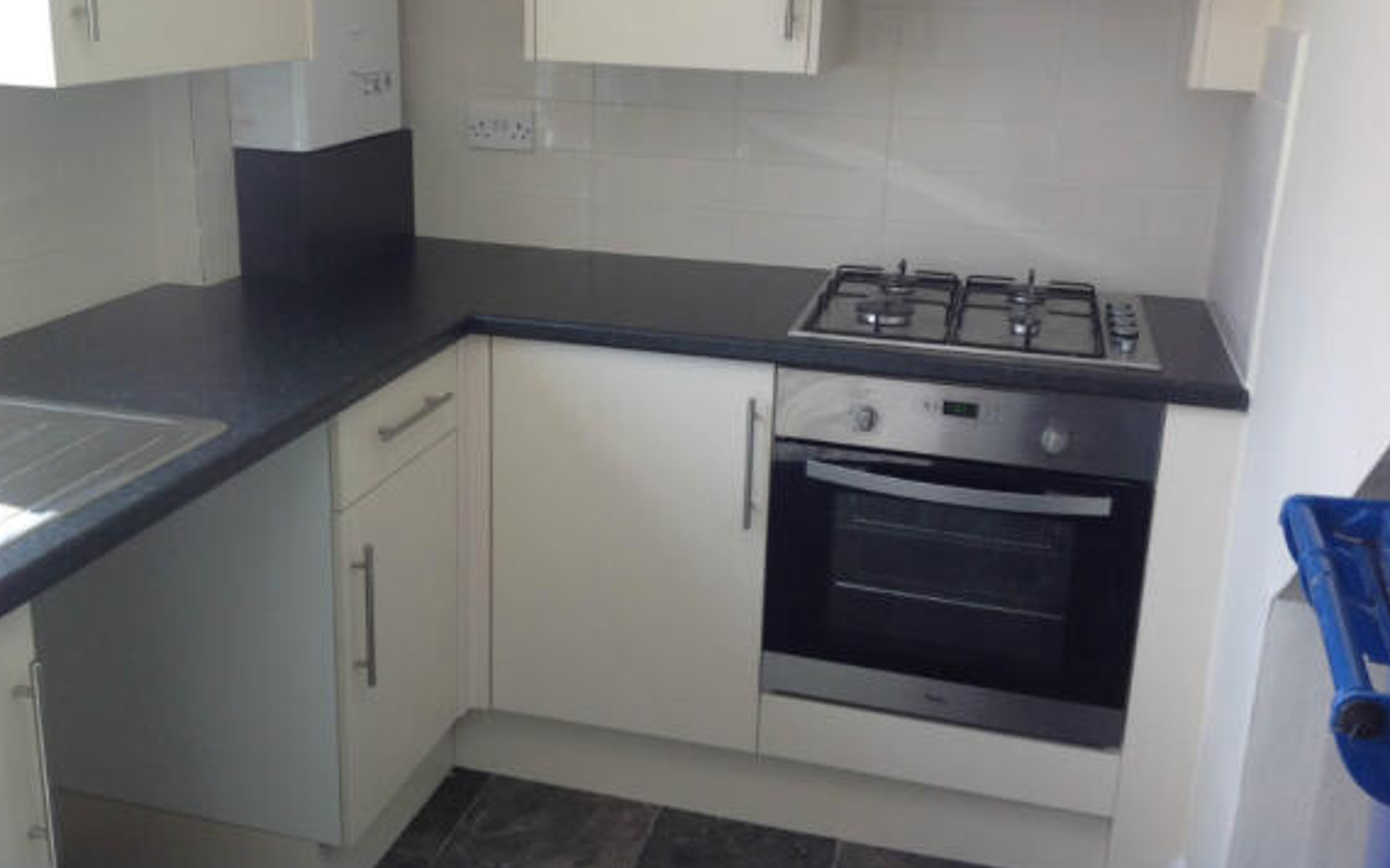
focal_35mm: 38
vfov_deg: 33.4
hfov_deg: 51.5
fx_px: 1439
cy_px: 340
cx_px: 682
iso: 80
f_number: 2.4
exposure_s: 1/120
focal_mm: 4.28
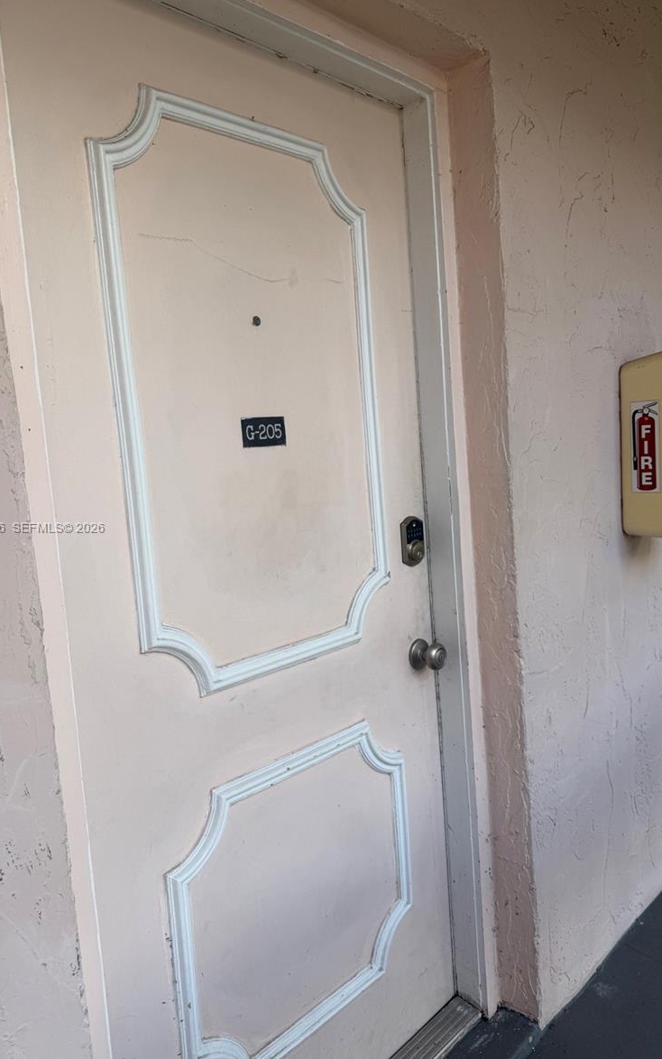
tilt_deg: -6.1
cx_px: 343
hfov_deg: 47.6
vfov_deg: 70.4
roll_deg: +3.9
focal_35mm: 26
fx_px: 750
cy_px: 529
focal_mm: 6.76
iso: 80
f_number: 1.78
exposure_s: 1/665
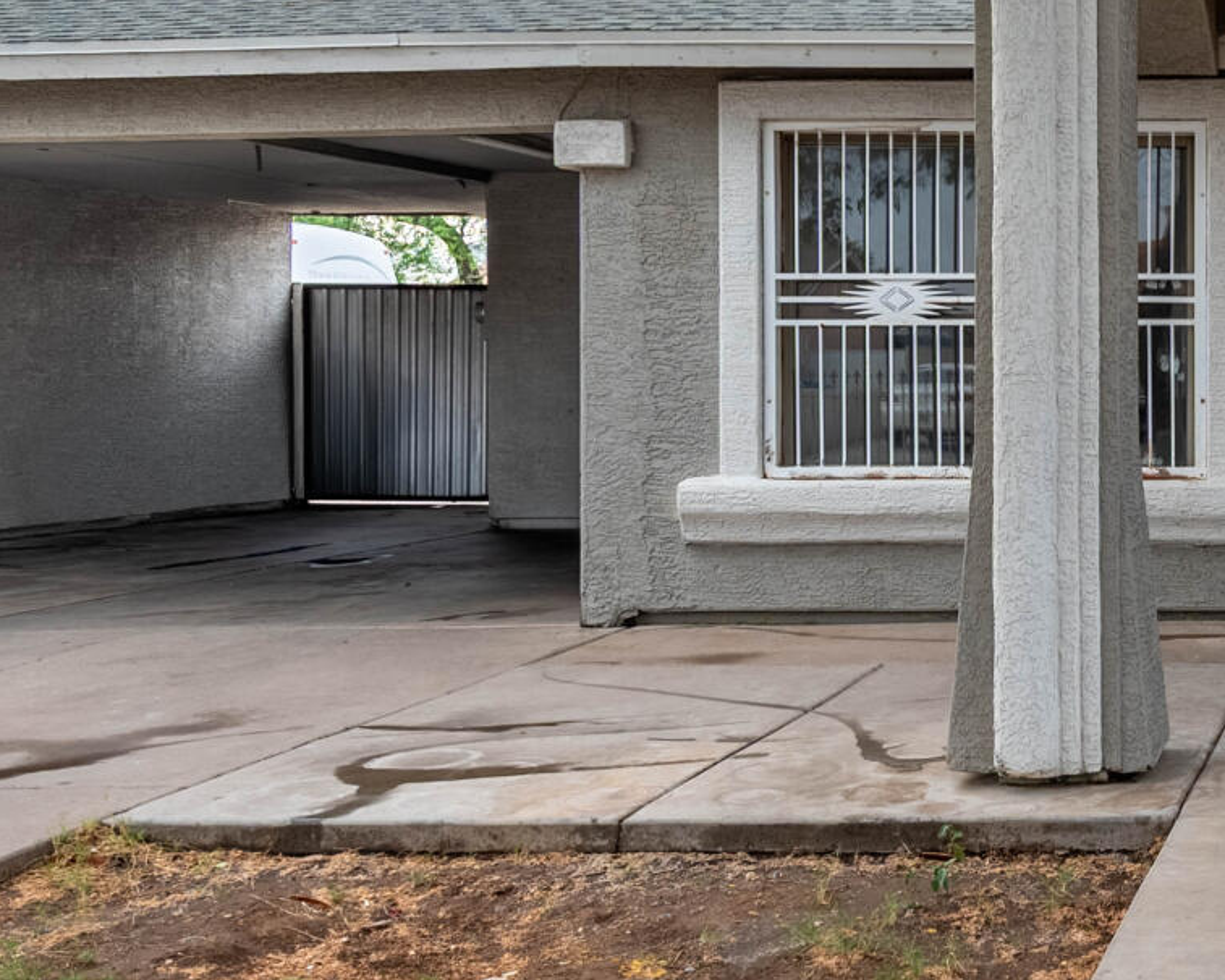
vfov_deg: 29.1
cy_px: 421
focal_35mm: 52
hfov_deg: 30.6
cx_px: 1466
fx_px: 1886
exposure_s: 1/1000
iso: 100
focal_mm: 14
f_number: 8
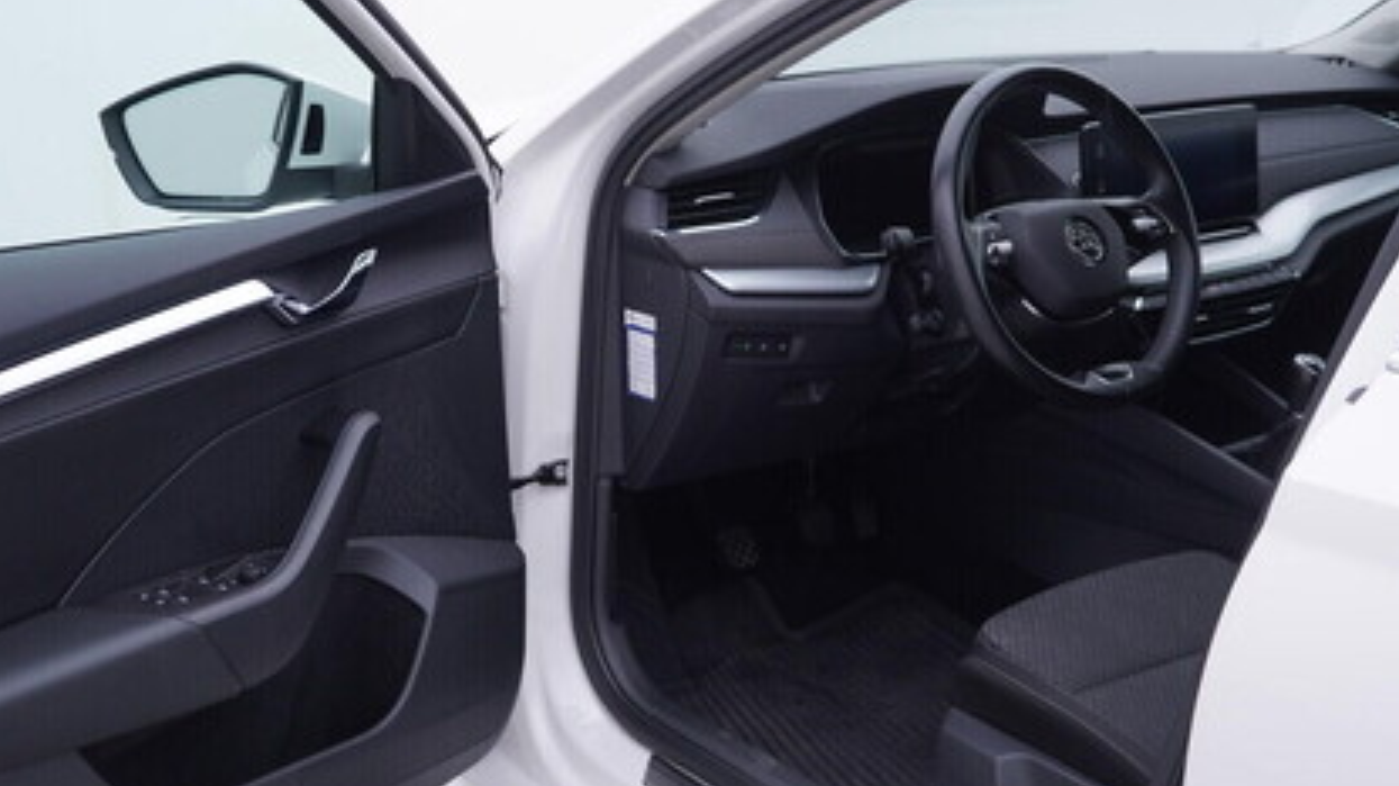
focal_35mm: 50
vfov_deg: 23.9
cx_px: 691
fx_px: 1854
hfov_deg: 41.3
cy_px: 403
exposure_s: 1/60
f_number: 3.5
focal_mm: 24
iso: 125
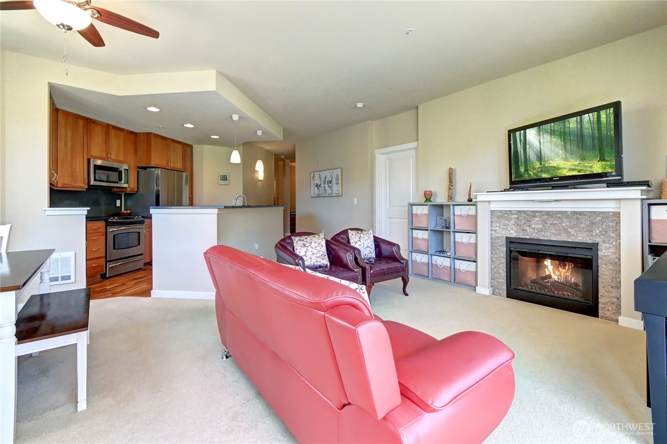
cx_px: 334
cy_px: 222
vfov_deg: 77.3
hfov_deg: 100.4
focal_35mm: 15
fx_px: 278
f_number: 11
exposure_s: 1/10
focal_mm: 10
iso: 3200
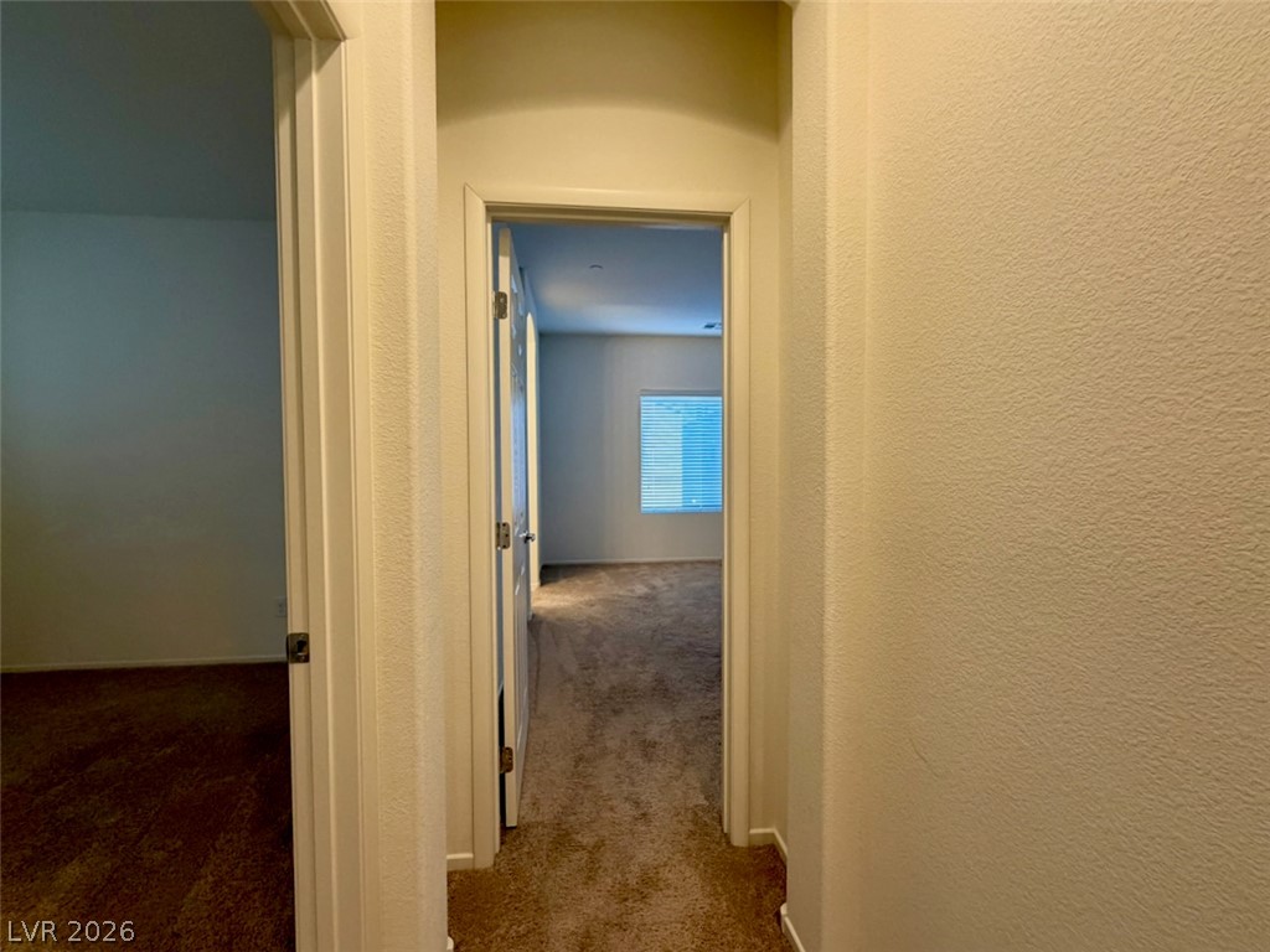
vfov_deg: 85.7
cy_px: 476
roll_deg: -0.3
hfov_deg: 102.1
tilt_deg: -2.8
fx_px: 514
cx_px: 635
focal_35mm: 14
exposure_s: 1/60
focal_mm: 2.22
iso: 250
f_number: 2.2
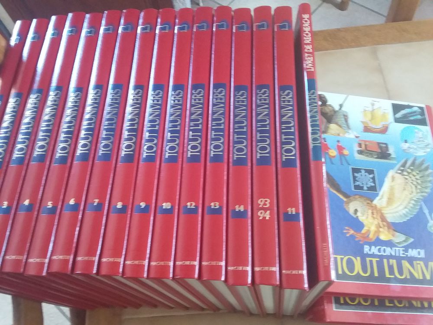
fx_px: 388
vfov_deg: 45.4
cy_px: 162
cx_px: 216
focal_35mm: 31
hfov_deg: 58.4
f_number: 2.2
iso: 200
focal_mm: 3.3
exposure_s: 1/25
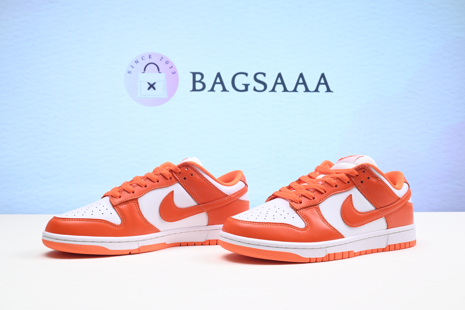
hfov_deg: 50.7
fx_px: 491
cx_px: 229
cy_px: 157
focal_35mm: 38
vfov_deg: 35.1
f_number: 16
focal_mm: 37
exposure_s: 1/2
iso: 100
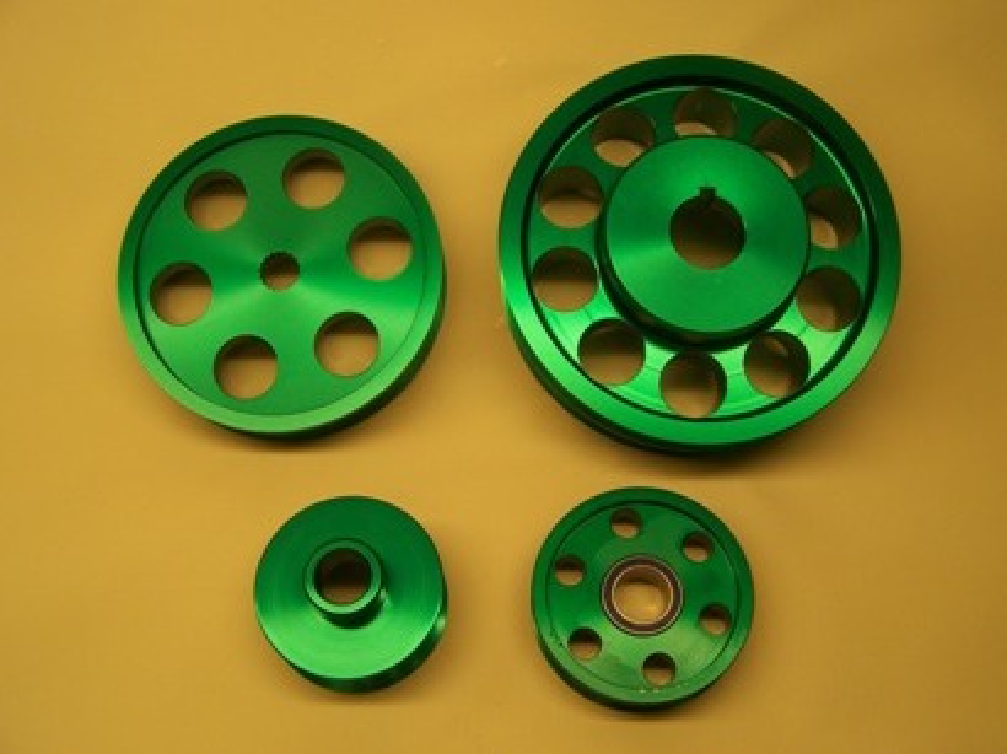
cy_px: 377
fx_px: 1105
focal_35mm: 38
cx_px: 504
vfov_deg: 37.7
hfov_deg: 49.0
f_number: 2.8
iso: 80
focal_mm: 6.3
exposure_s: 1/180
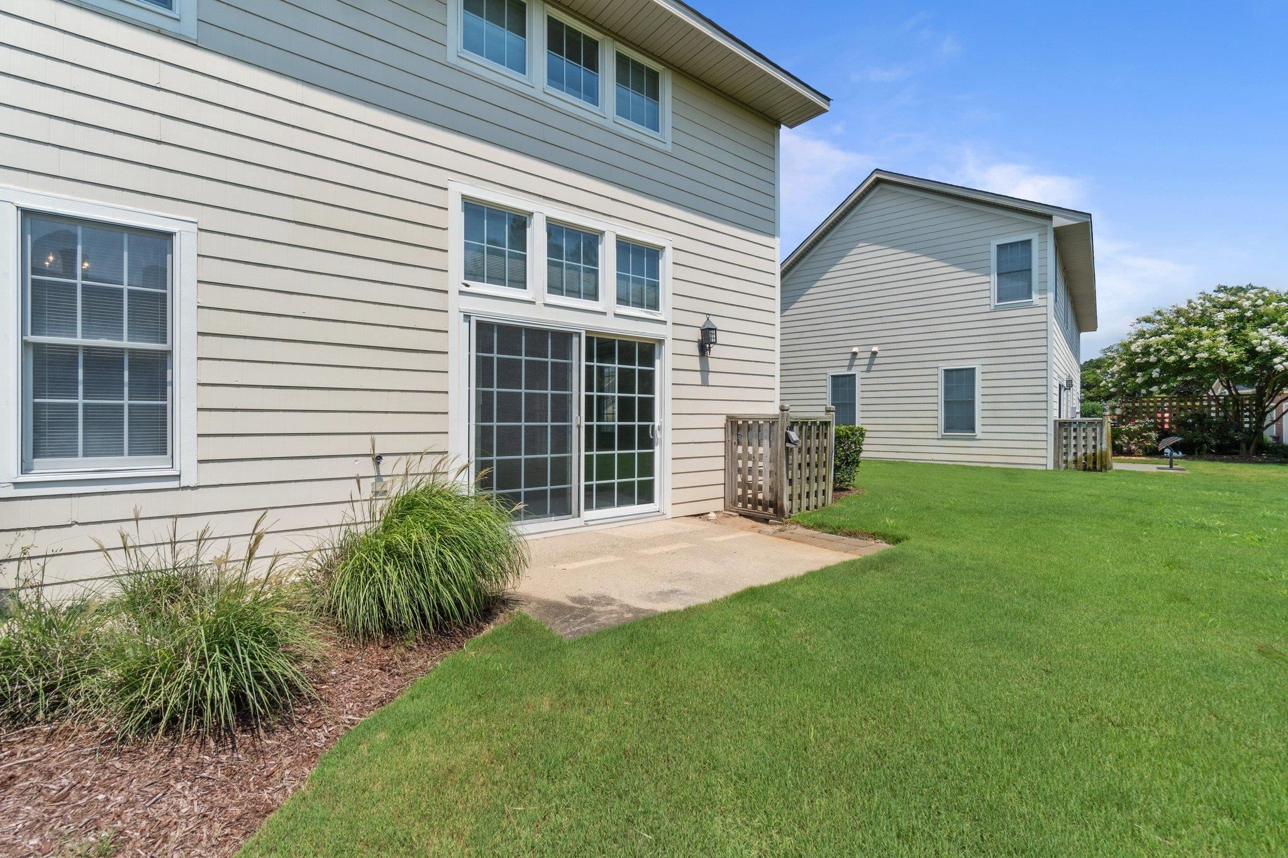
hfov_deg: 100.4
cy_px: 429
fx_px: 537
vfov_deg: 77.3
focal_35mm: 15
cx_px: 644
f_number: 8
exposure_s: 1/500
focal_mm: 10
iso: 100
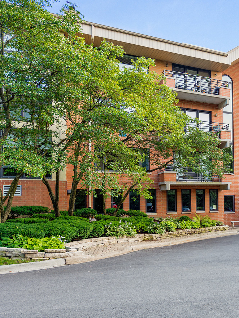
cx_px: 271
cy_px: 188
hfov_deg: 33.1
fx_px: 341
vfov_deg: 49.9
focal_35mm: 37
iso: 100
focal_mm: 21
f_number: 5
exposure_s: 1/80
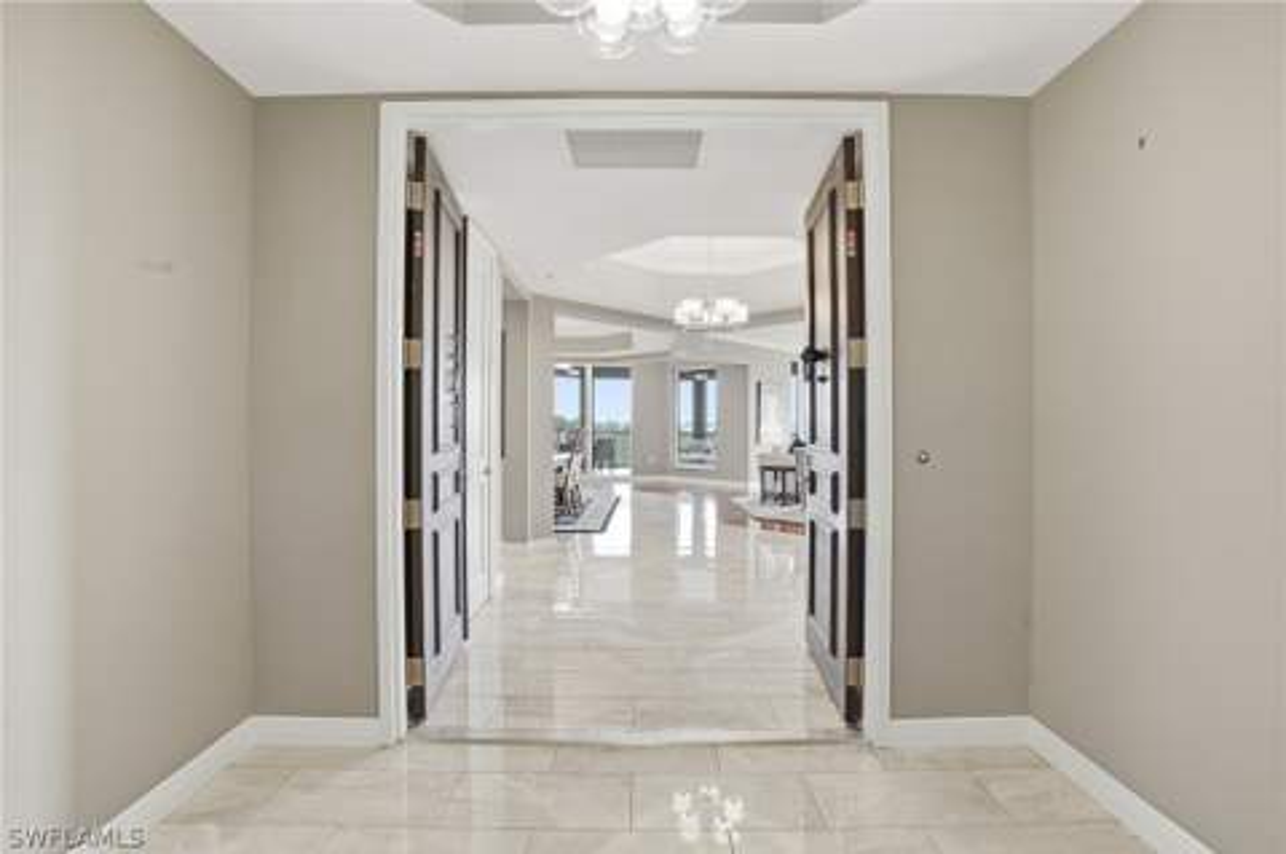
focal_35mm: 16
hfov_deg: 96.8
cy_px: 427
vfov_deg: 73.6
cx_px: 643
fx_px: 571
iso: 160
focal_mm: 16
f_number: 9
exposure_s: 1/6
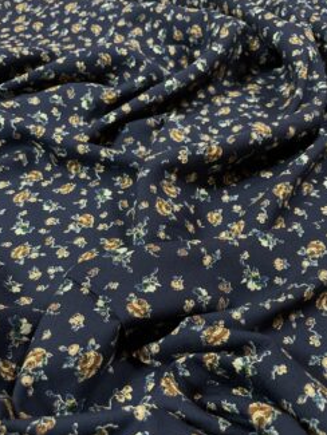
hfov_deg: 44.0
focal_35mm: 32
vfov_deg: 56.7
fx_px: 403
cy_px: 238
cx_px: 194
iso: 100
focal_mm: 4.2
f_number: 1.6
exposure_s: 1/50
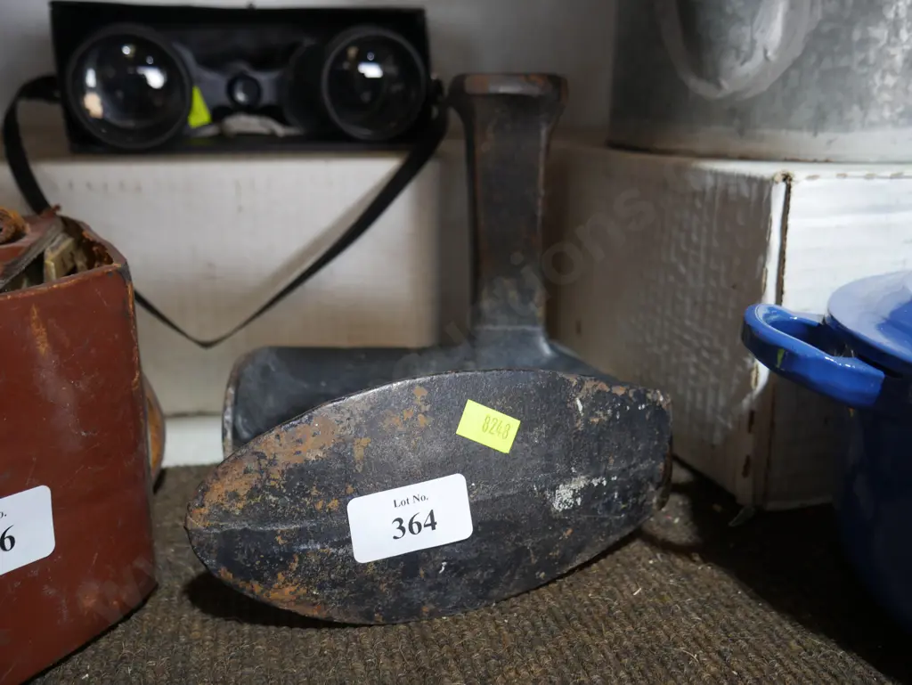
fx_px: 843
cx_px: 456
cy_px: 342
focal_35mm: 32
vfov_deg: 44.2
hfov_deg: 56.8
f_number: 3.6
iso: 400
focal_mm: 16
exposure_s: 1/60
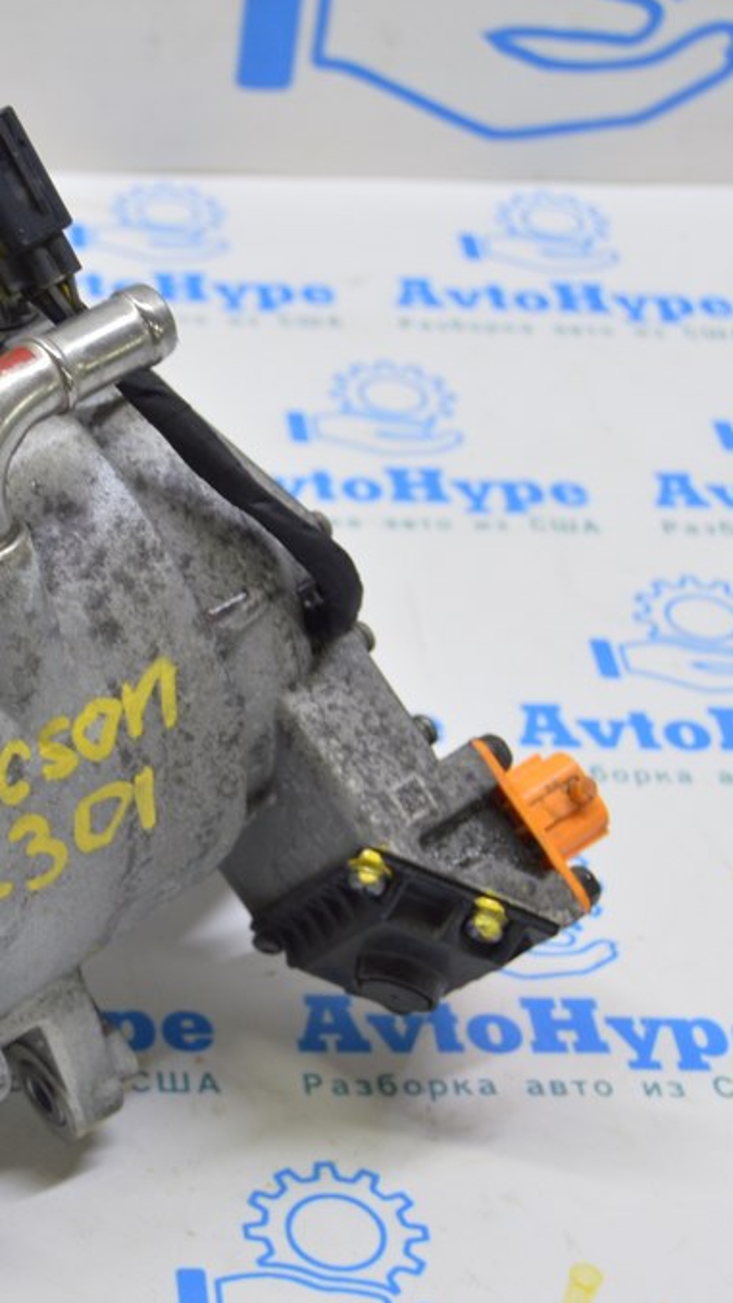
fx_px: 2625
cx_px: 0
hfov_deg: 15.6
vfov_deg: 27.9
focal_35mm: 76
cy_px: 652
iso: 400
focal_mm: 32
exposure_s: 1/20
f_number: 5.6
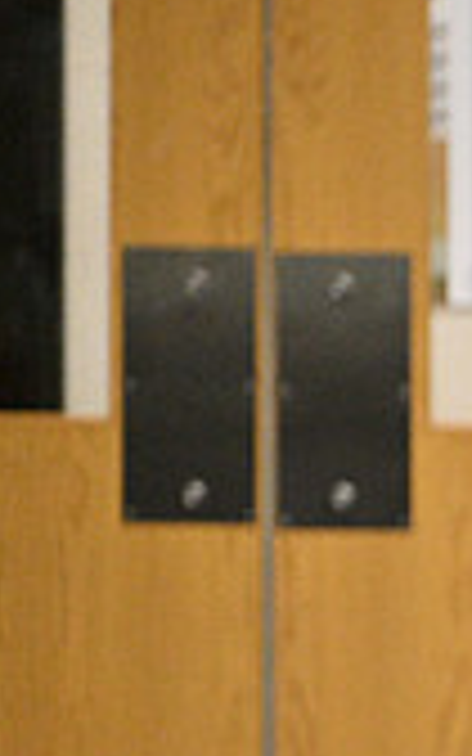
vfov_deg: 4.0
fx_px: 10867
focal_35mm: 528
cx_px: 1290
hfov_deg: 2.5
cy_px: 583
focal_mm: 150
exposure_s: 1/640
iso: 6400
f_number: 2.8
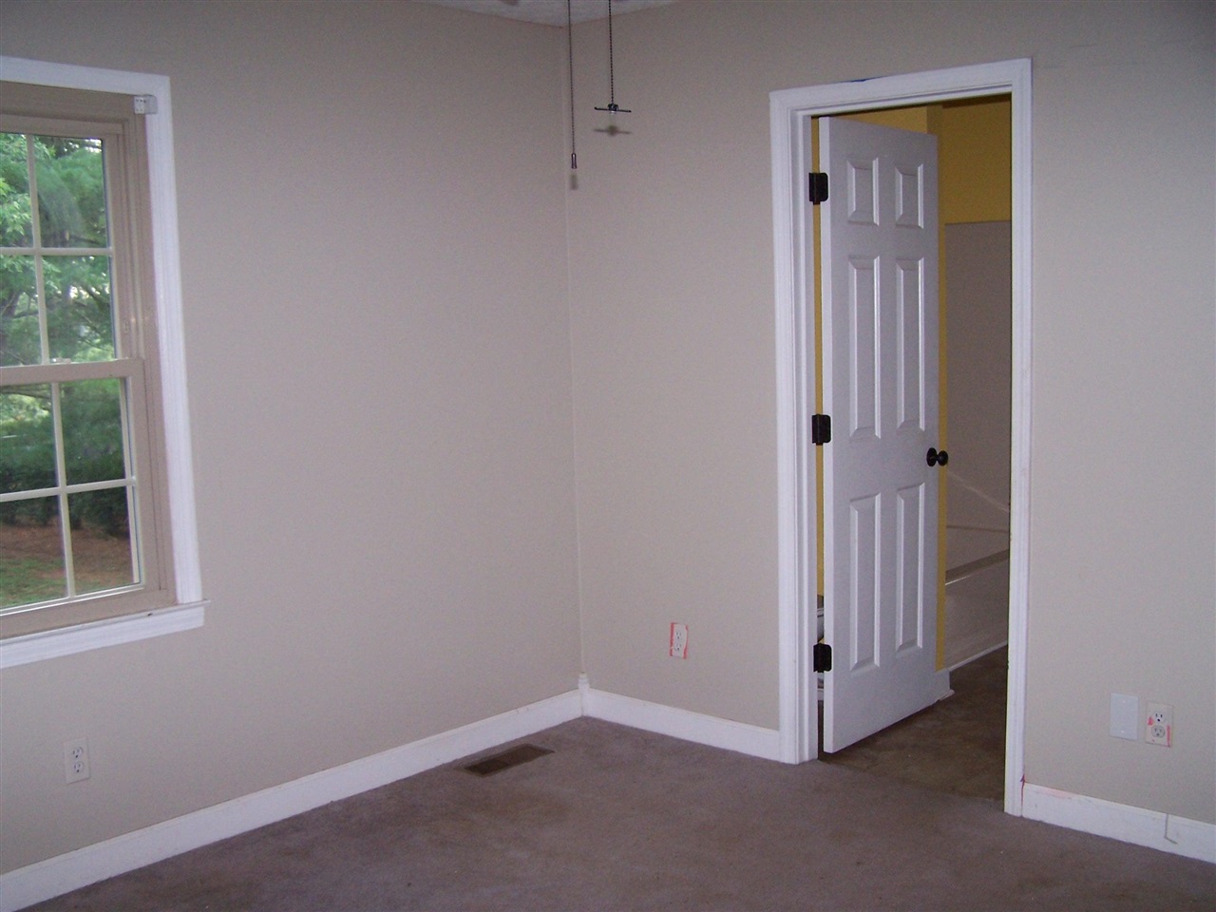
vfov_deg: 37.7
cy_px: 456
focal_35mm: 38
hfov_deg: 49.0
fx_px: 1335
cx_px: 608
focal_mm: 6.3
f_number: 2.8
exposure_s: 1/60
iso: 140
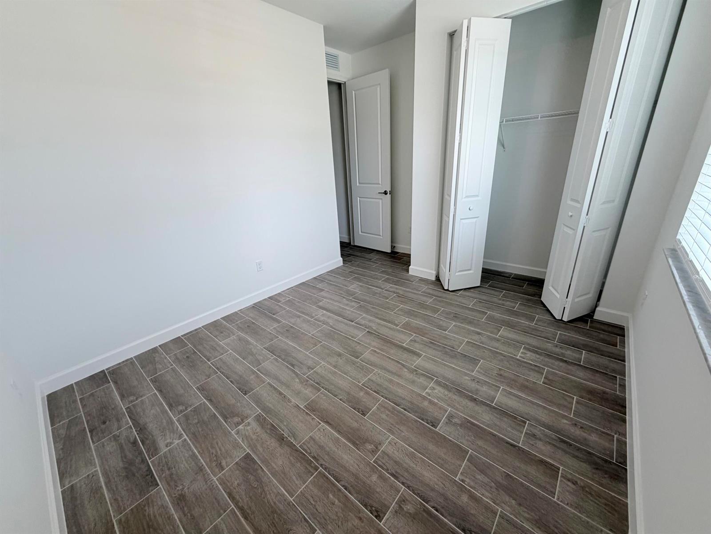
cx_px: 356
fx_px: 288
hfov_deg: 102.1
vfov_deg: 85.7
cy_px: 267
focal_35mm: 14
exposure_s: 1/120
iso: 100
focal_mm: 2.22
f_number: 2.2
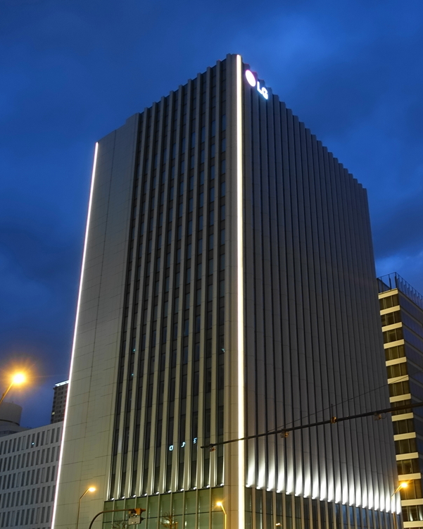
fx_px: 563
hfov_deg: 41.0
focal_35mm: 36
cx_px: 250
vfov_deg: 49.8
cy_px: 327
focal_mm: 8.8
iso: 800
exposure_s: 1/25
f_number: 1.8
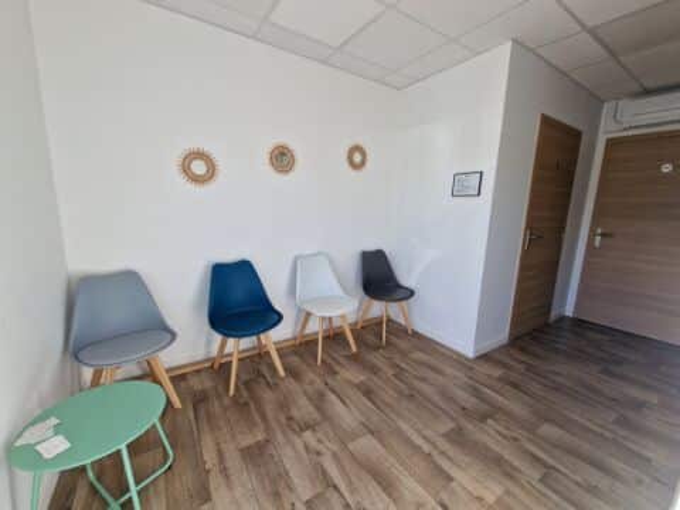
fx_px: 255
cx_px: 340
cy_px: 255
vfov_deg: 89.9
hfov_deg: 106.2
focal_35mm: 13
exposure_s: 1/191
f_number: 2.2
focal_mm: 2.2
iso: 50
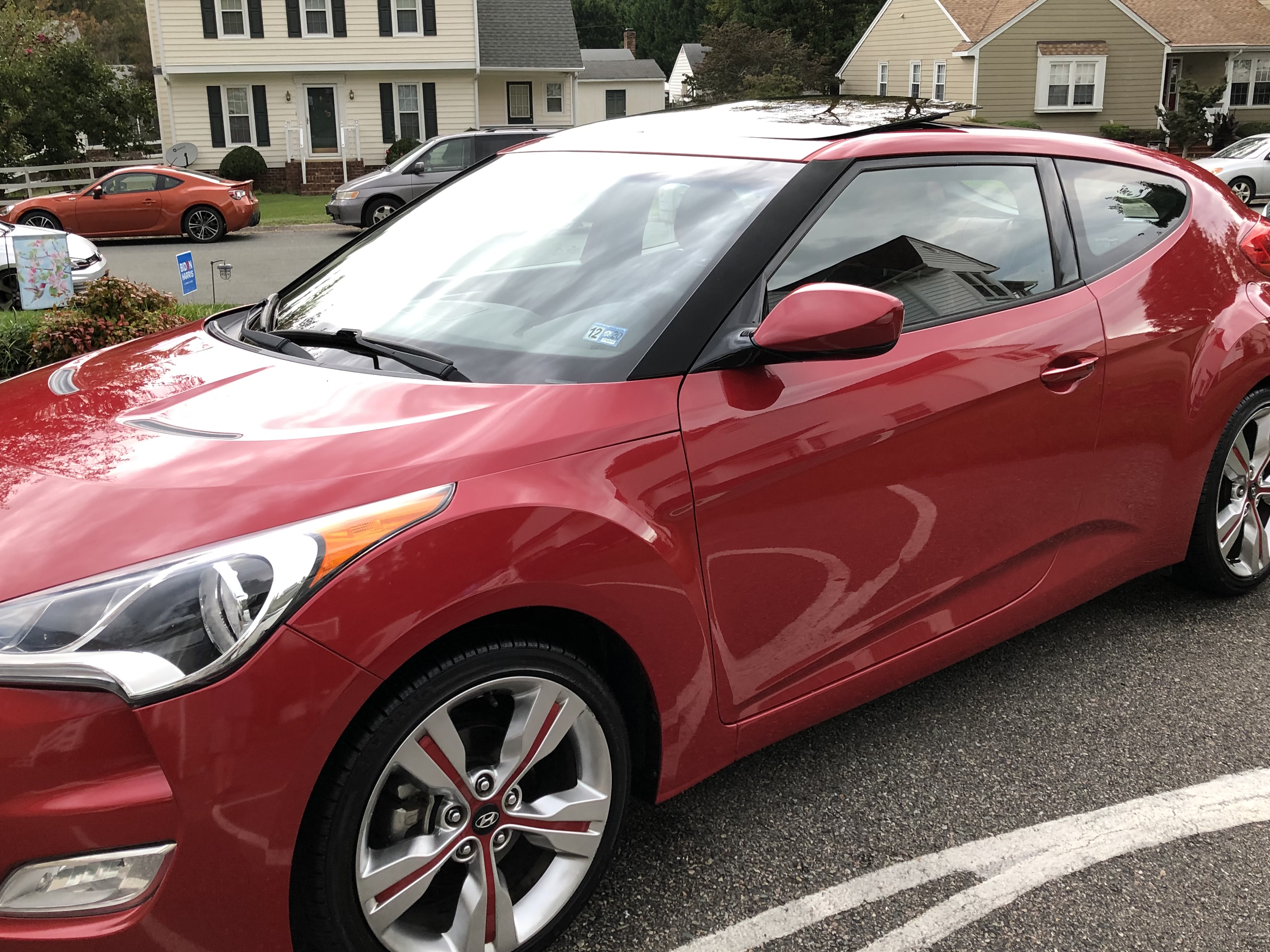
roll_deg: +0.9
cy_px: 470
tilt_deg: -16.1
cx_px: 632
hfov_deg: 51.4
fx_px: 1321
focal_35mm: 36
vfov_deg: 39.7
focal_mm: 4
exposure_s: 1/40
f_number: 1.8
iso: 25
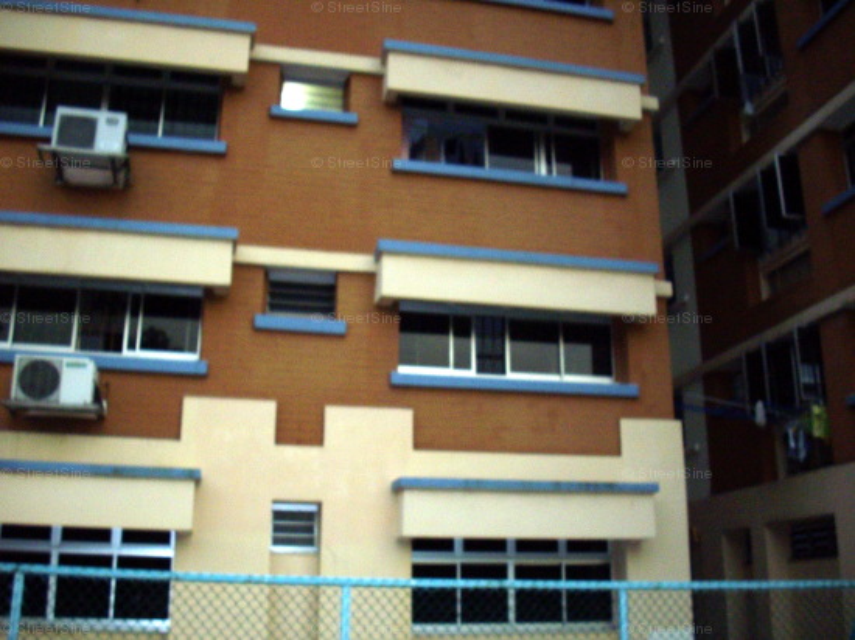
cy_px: 320
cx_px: 428
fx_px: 913
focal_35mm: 37
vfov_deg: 38.6
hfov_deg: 50.2
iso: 160
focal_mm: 6.2
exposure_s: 1/50
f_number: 2.8
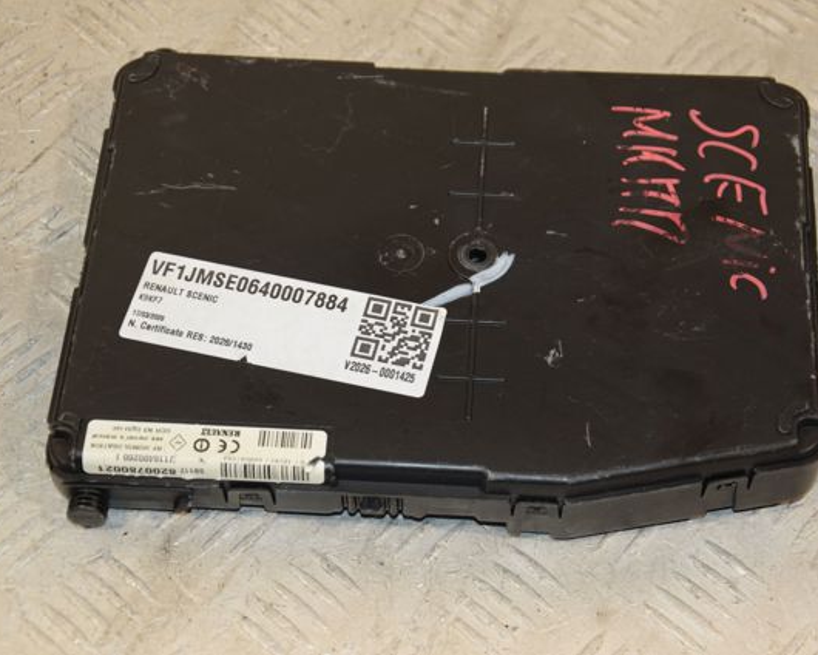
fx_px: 2058
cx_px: 448
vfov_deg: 18.1
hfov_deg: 22.5
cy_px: 328
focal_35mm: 85
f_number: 5.6
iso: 800
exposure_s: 1/200
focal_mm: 50
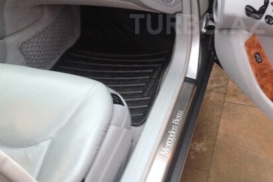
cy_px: 24
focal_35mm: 58
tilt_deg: -37.3
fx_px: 440
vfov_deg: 22.9
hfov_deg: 33.9
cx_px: 197
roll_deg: -0.5
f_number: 2.4
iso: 125
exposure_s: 1/20
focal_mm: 4.28
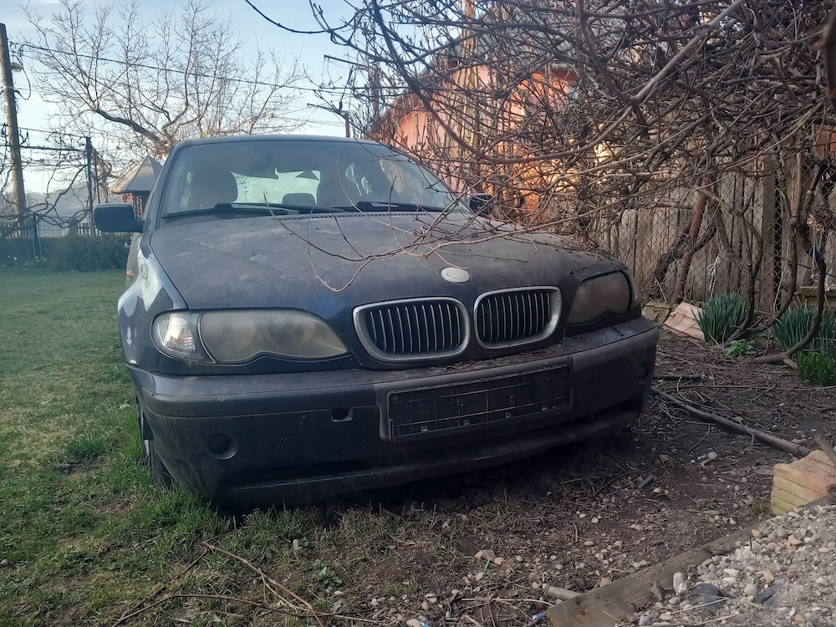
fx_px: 652
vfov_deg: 51.4
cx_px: 418
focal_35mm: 27
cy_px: 314
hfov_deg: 65.3
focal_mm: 4
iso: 50
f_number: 1.8
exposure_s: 1/50
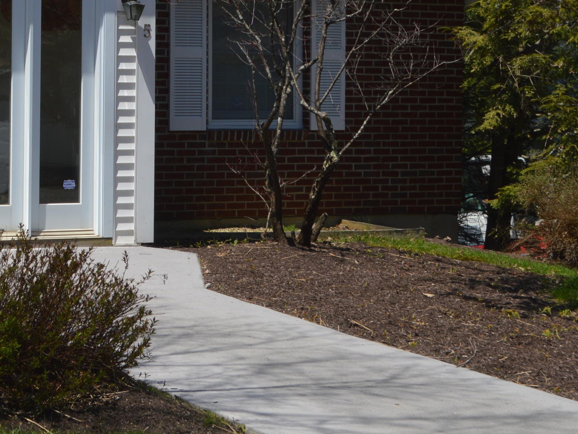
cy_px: 62
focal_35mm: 111
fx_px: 1853
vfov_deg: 13.3
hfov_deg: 17.2
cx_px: -32
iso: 100
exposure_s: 1/250
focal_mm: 30
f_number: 8
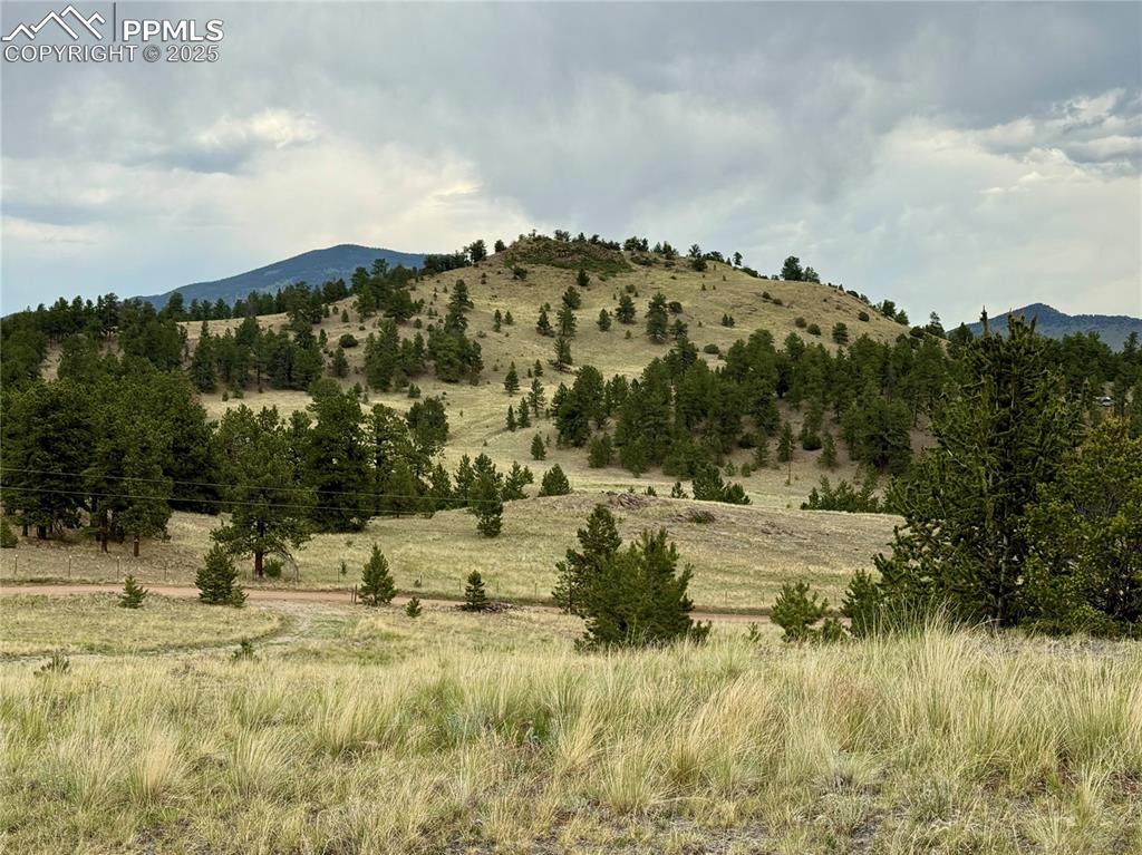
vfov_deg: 30.2
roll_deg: +0.1
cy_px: 428
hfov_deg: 39.7
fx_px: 1583
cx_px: 571
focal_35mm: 48
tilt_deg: -2.4
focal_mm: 6.76
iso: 100
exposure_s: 1/4098
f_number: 1.78
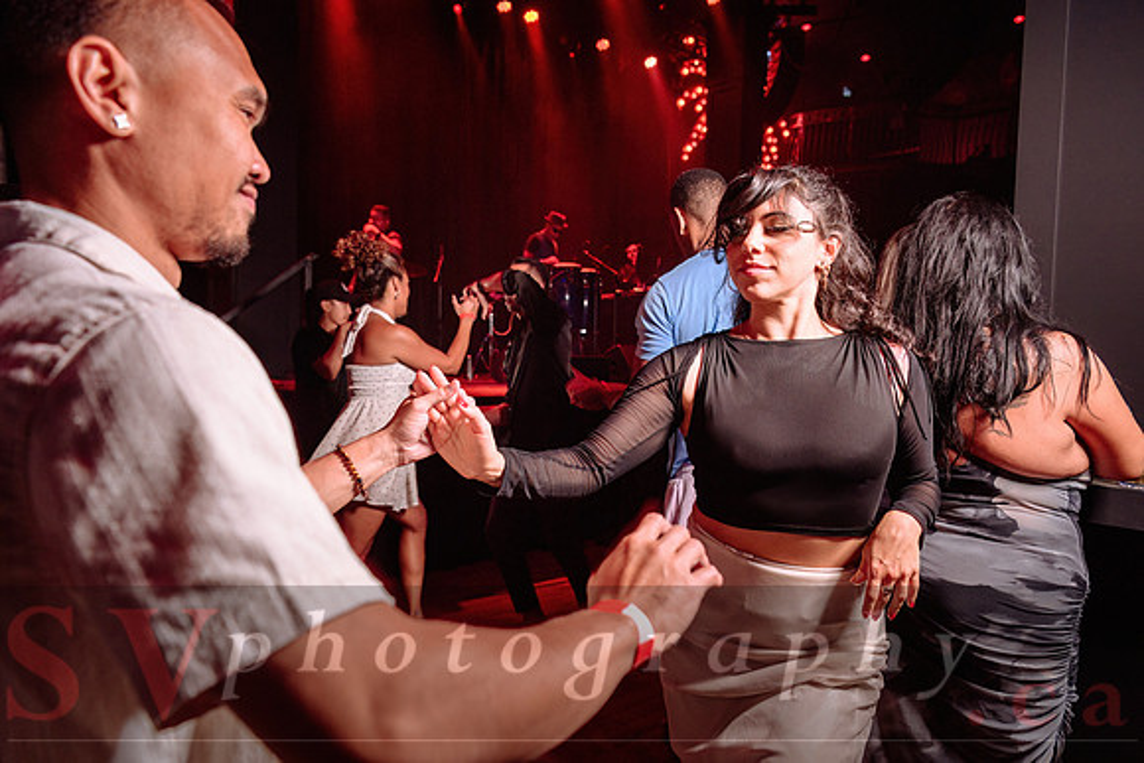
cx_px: 572
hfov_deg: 73.7
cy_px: 382
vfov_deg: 53.2
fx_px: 763
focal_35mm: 24
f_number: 4
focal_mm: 24
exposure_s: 1/50
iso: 800
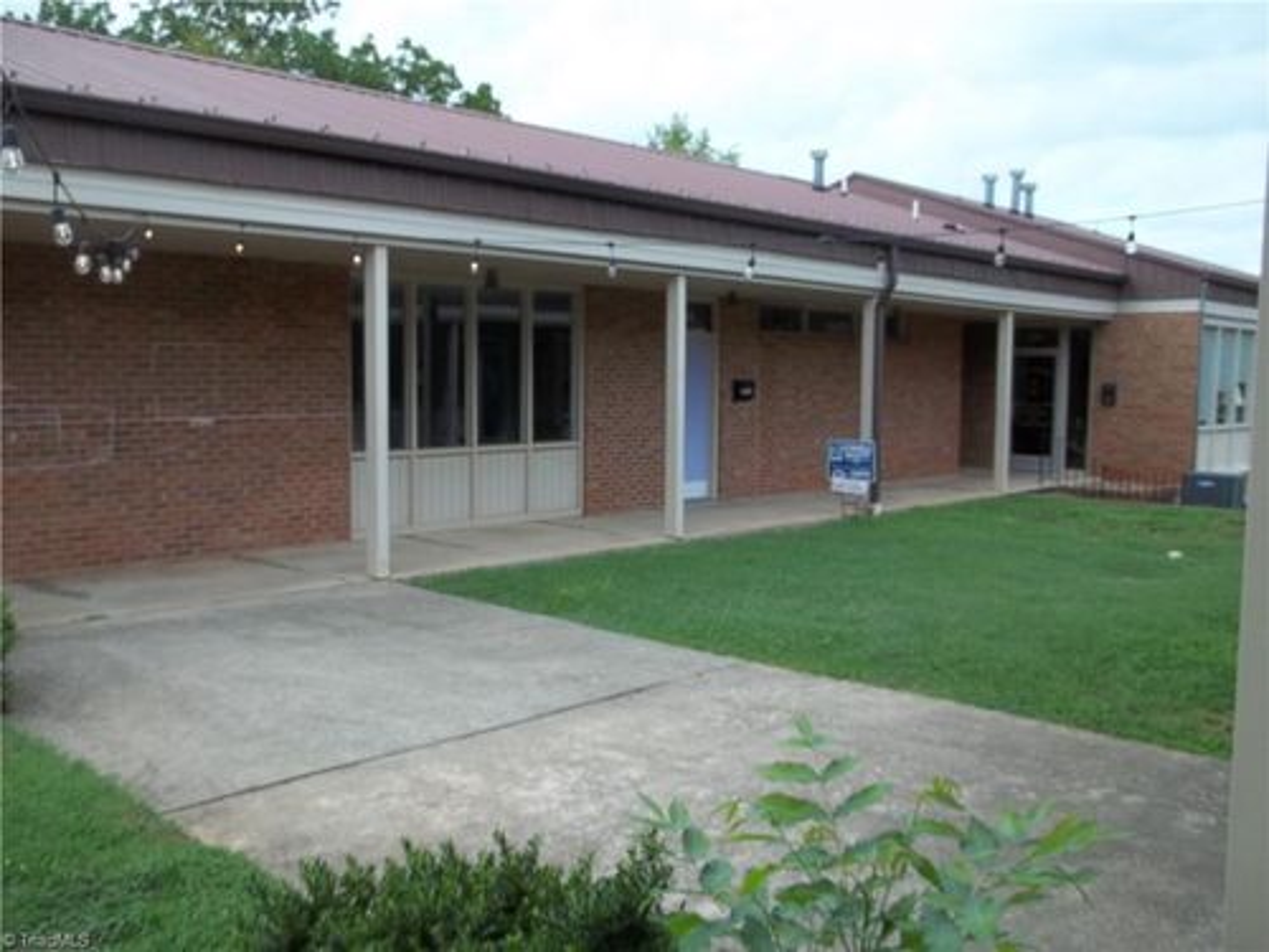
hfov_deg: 55.4
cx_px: 634
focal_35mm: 33
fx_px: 1210
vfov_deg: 42.9
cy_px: 476
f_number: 3.3
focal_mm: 5.9
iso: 64
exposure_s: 1/400
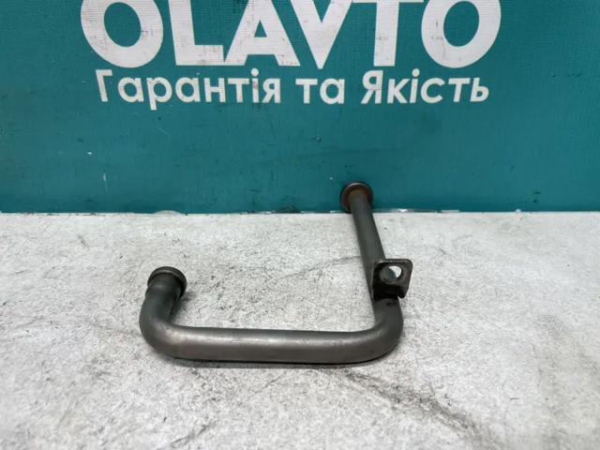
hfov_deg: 67.3
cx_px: 300
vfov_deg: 53.1
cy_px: 225
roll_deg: +1.1
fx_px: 451
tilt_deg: -24.9
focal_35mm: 26
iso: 100
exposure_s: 1/100
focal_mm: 4.2
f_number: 1.6
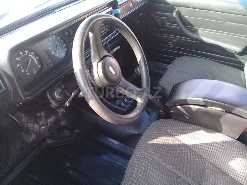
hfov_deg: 58.4
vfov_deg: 45.4
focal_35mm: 31
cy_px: 92
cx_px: 124
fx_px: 221
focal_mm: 3.3
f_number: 2.2
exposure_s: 1/50
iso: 64
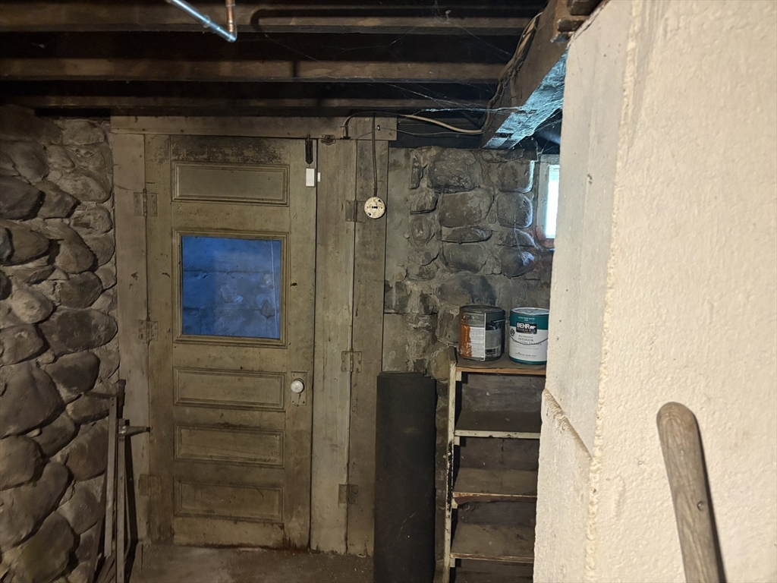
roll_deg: -0.9
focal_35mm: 26
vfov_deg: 53.1
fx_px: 584
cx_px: 388
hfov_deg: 67.3
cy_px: 292
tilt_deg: -6.1
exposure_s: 1/40
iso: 500
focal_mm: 5.96
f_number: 1.6
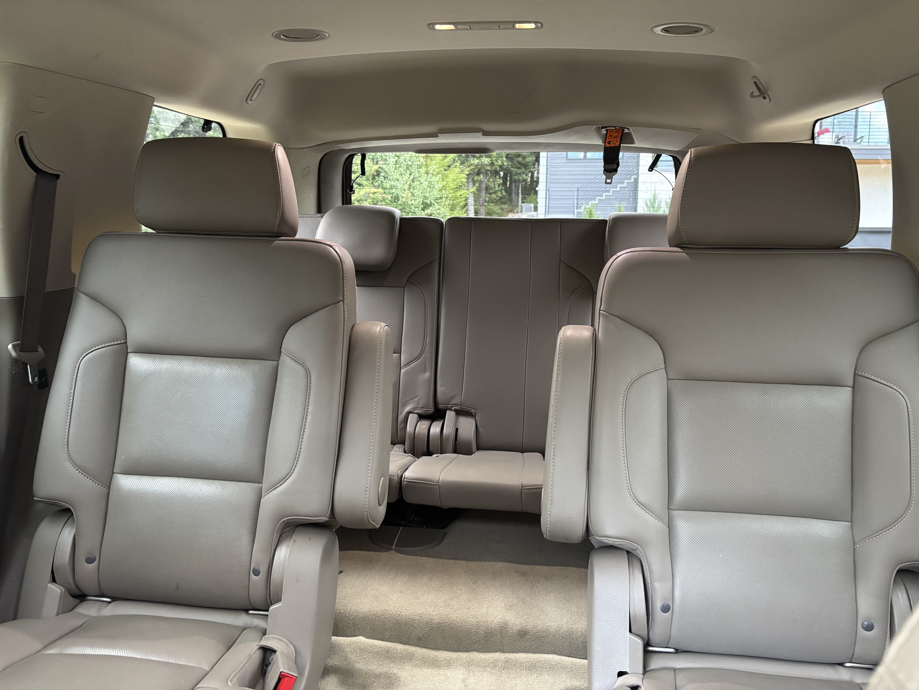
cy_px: 345
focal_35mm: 26
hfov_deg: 67.3
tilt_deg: -4.8
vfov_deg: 53.1
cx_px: 460
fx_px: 690
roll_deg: -1.2
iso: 640
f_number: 1.6
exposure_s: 1/40
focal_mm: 5.96
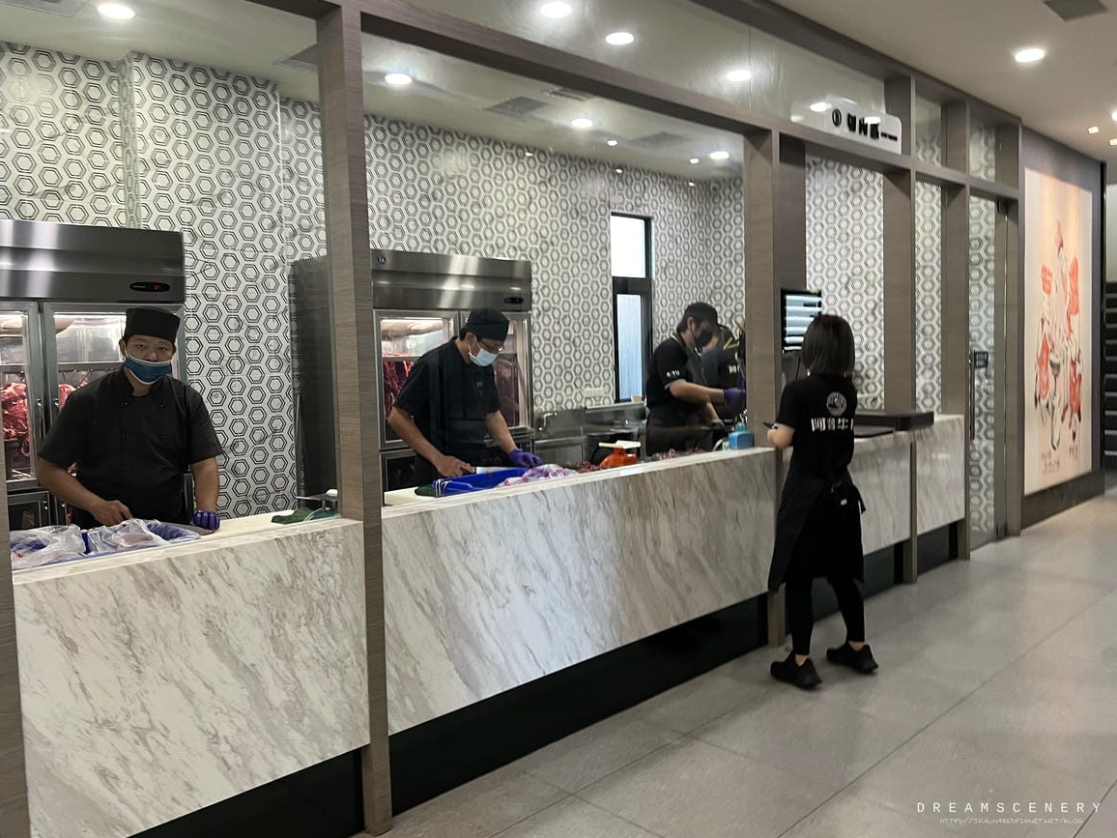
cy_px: 414
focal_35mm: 27
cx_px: 539
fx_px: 871
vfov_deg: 51.4
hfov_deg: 65.3
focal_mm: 5.7
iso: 125
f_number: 1.5
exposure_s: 1/60
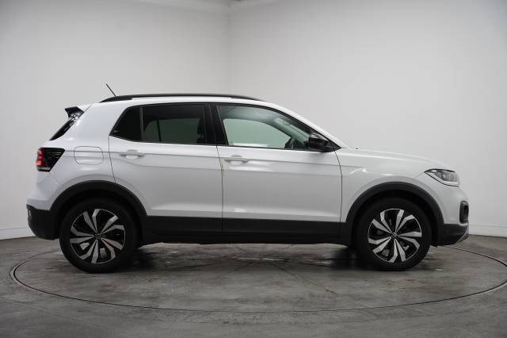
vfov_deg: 29.8
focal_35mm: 45
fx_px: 633
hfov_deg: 43.6
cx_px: 254
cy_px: 169
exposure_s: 1/160
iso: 1000
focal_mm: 45
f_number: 4
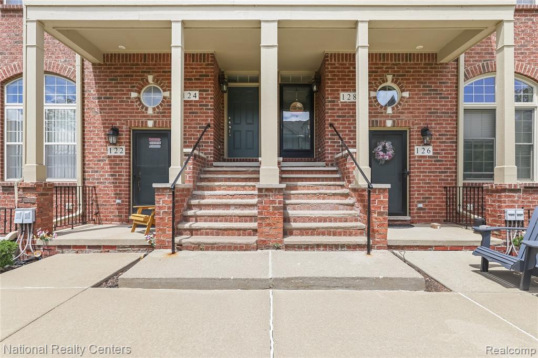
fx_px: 254
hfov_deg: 93.3
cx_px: 269
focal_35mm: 17
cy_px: 179
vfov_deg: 70.4
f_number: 5.6
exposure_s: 1/200
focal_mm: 17
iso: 100
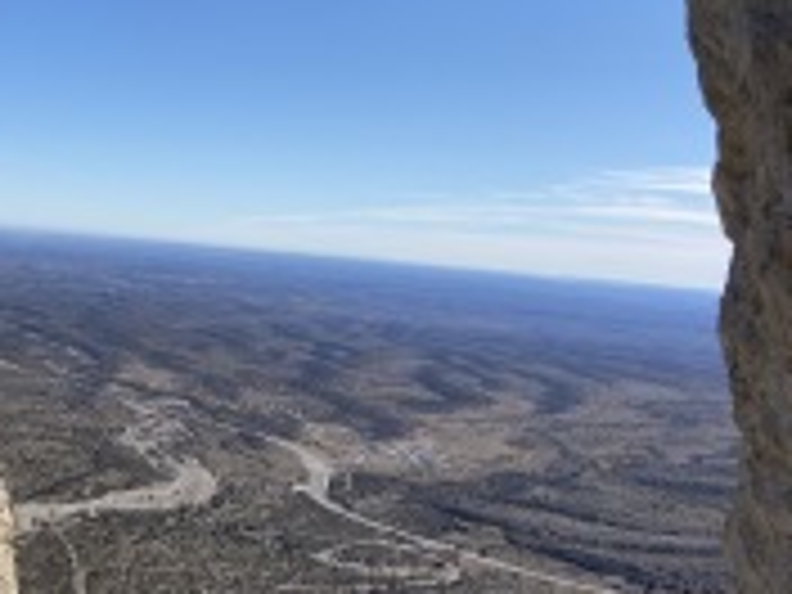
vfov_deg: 26.8
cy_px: 166
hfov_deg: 33.1
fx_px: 1235
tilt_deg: +2.7
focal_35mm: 54
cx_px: 32
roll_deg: -6.2
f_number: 1.8
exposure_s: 1/4000
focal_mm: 4.25
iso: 32
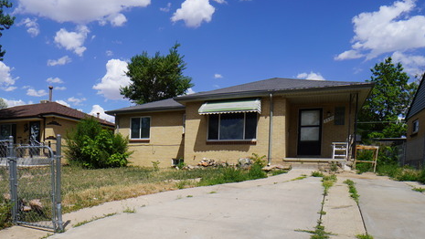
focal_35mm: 27
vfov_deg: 41.4
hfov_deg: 68.2
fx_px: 304
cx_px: 148
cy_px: 186
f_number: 10
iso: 100
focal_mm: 10
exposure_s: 1/250
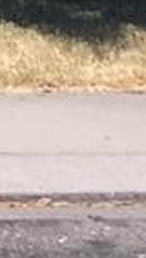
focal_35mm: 333
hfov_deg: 3.3
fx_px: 2289
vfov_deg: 5.7
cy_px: -739
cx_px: -637
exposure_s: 1/2083
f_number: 2.2
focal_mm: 4.15
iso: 32
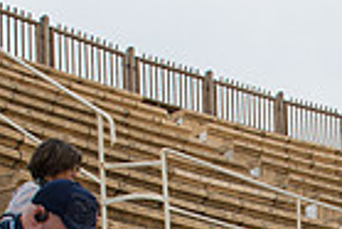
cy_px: 464
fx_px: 951
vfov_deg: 12.1
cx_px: 448
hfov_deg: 18.9
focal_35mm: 100
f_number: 3.5
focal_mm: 24
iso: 100
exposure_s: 1/500
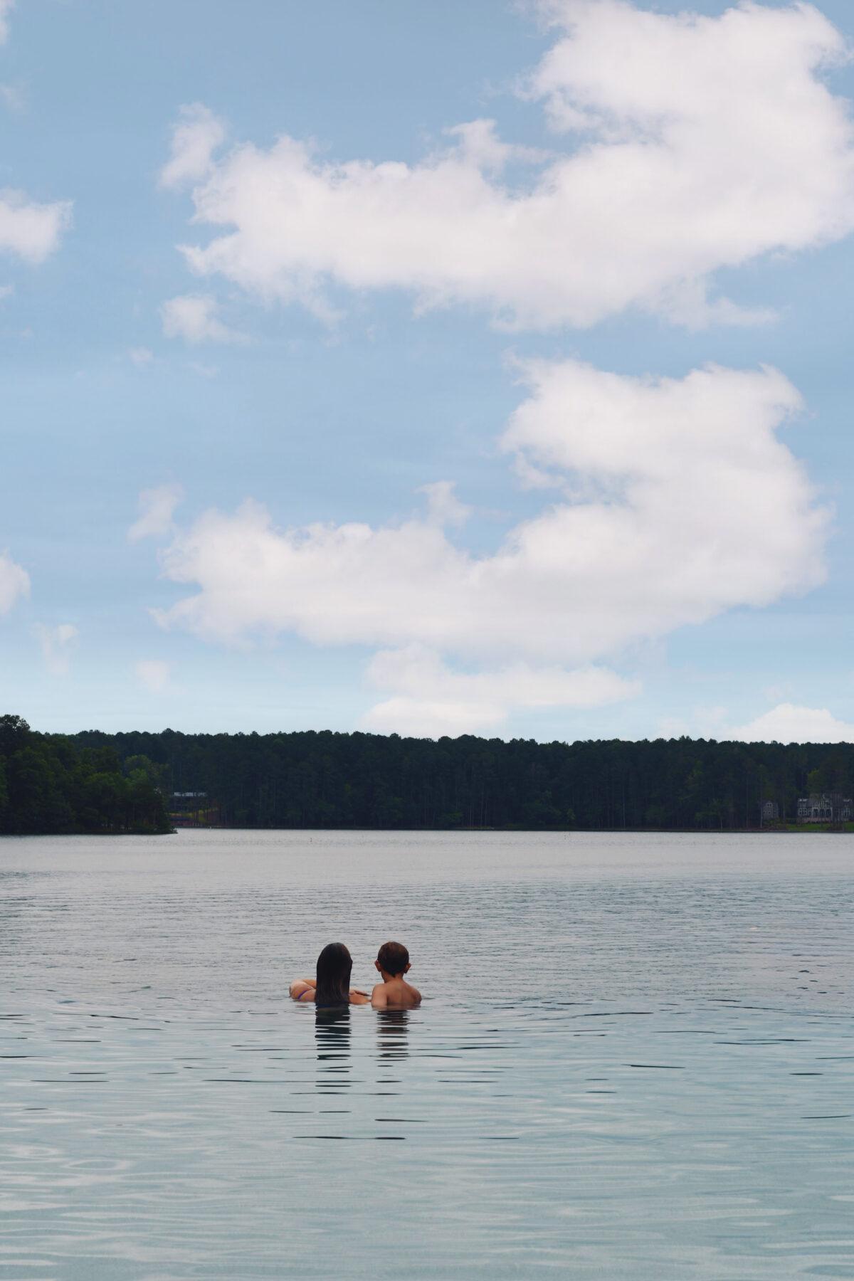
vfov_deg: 27.0
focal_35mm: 75
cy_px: 640
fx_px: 2669
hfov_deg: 18.2
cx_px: 427
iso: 100
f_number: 9
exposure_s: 1/320
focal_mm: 50
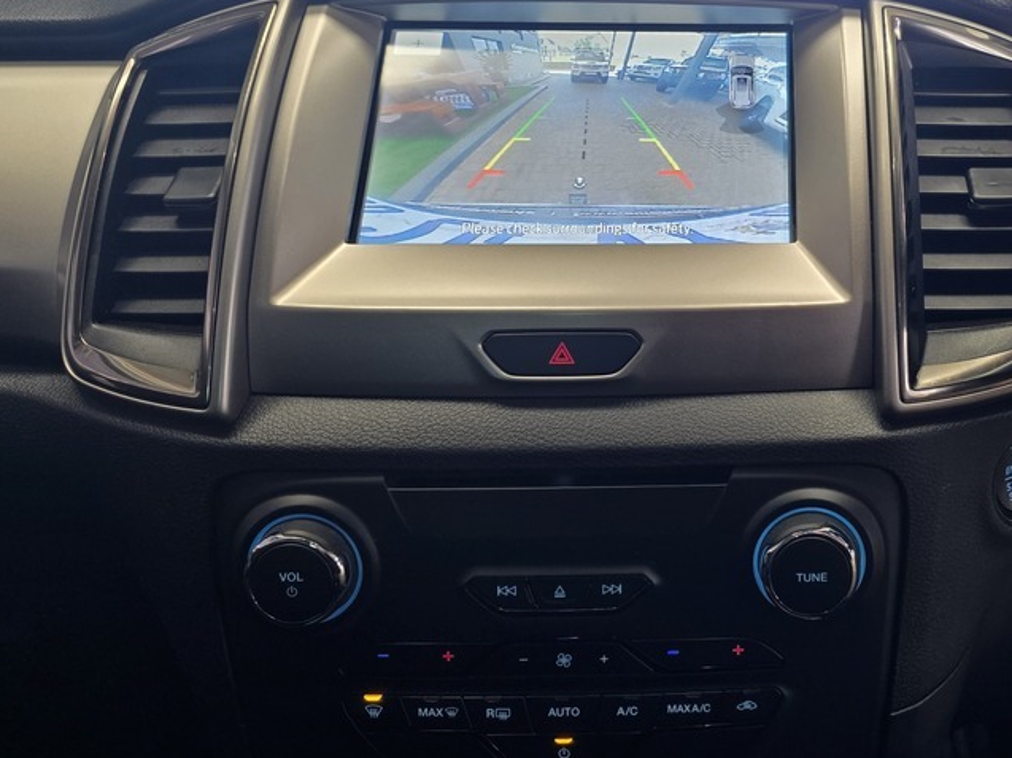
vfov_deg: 38.0
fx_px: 1081
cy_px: 229
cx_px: 783
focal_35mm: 37
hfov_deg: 47.9
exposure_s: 1/180
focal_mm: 6.25
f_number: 1.7
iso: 160
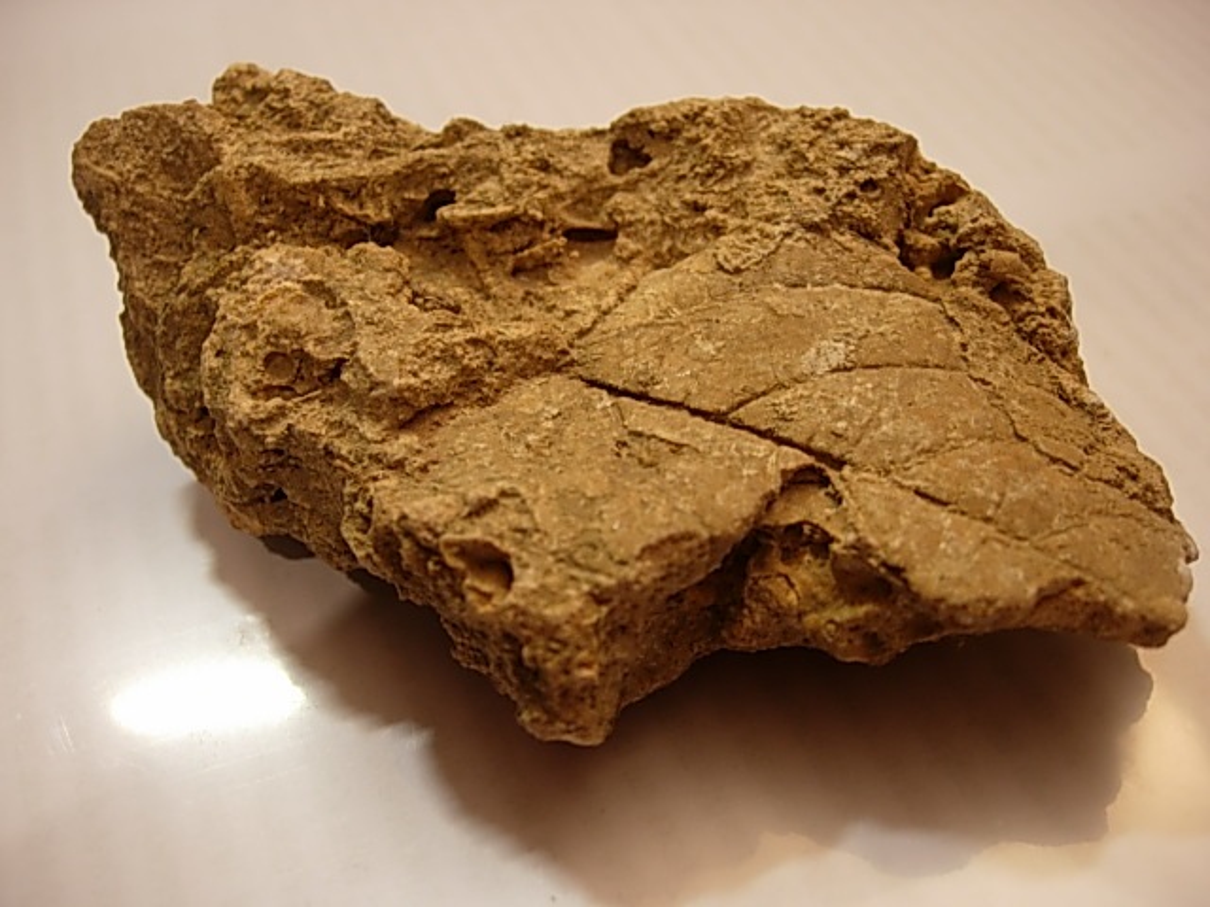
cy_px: 454
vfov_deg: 37.7
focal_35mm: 38
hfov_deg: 49.0
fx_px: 1328
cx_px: 605
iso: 64
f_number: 2.8
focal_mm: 7.8
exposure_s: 1/8.2
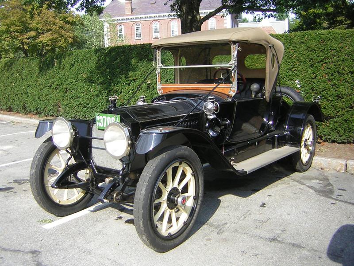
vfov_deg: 39.7
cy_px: 133
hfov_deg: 51.4
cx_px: 177
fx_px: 368
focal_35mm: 36
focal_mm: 4.7
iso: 50
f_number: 2.6
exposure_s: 1/359
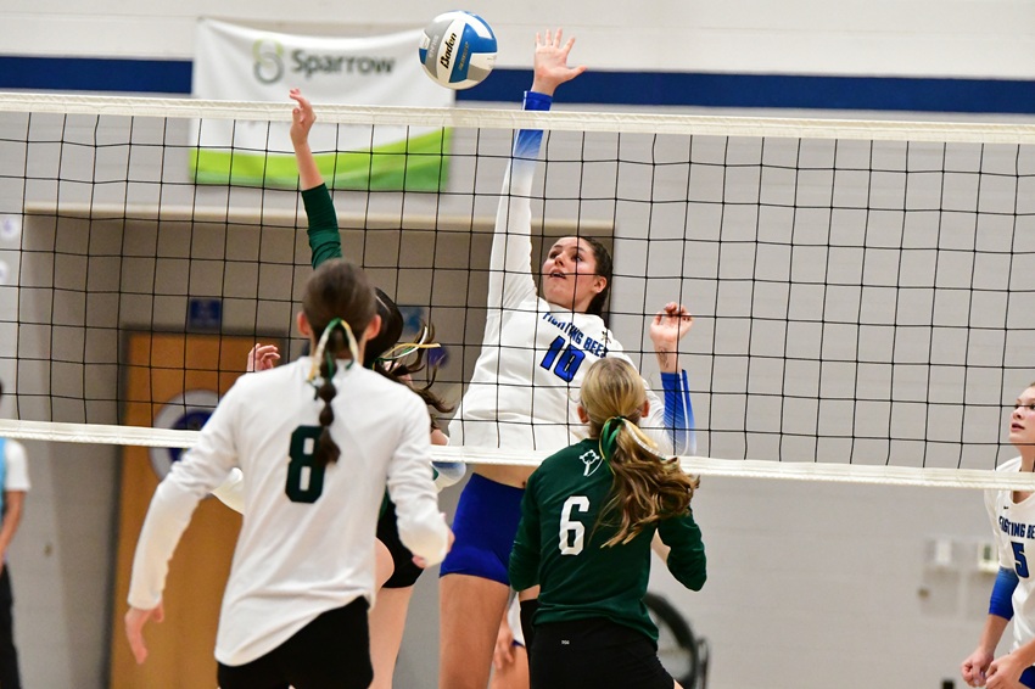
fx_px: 6897
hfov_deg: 8.6
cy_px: 344
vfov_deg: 5.7
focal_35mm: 240
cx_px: 518
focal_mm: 160
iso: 12800
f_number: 4
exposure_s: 1/1000
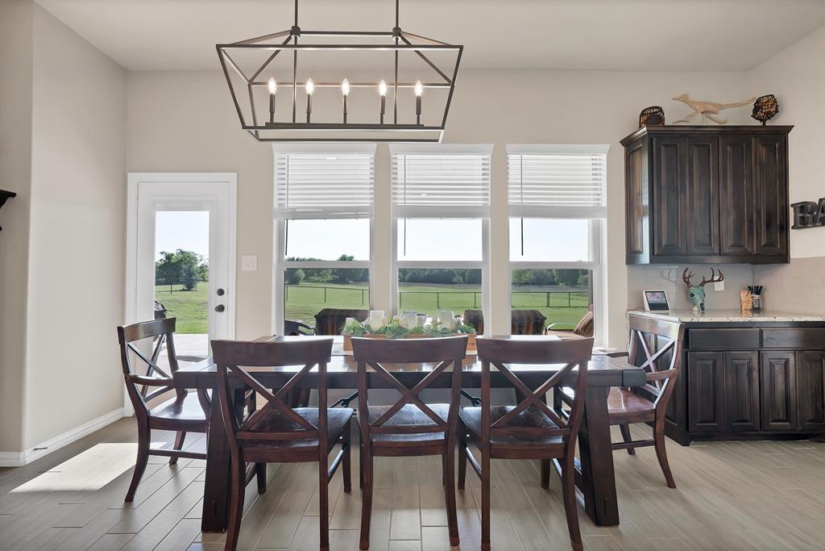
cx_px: 412
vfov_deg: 77.3
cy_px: 276
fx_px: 344
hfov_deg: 100.4
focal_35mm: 15
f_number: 9
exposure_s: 1/5
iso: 250
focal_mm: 15
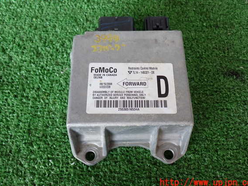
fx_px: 244
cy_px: 89
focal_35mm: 34
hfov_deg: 53.9
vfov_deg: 41.8
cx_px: 127
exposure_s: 1/60
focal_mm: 5.79
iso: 160
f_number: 2.4
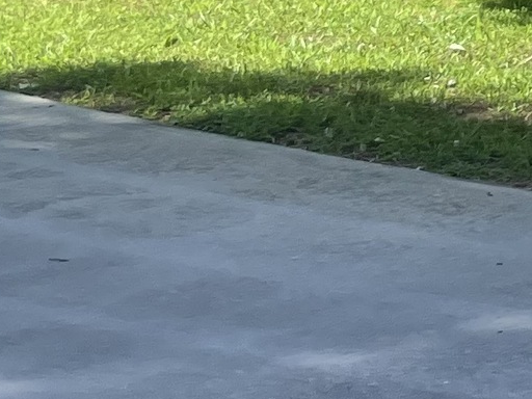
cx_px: 1198
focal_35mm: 156
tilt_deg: -2.0
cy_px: -185
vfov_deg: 9.3
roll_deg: +1.9
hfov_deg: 11.0
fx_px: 2398
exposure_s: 1/1195
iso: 32
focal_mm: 4.2
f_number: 1.6
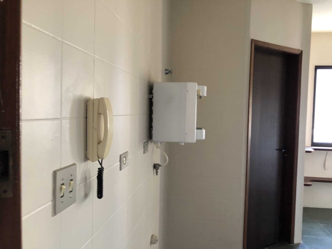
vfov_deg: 49.7
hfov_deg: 63.4
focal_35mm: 28
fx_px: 269
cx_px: 166
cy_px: 124
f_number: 1.8
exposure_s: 1/15
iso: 64
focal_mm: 3.99
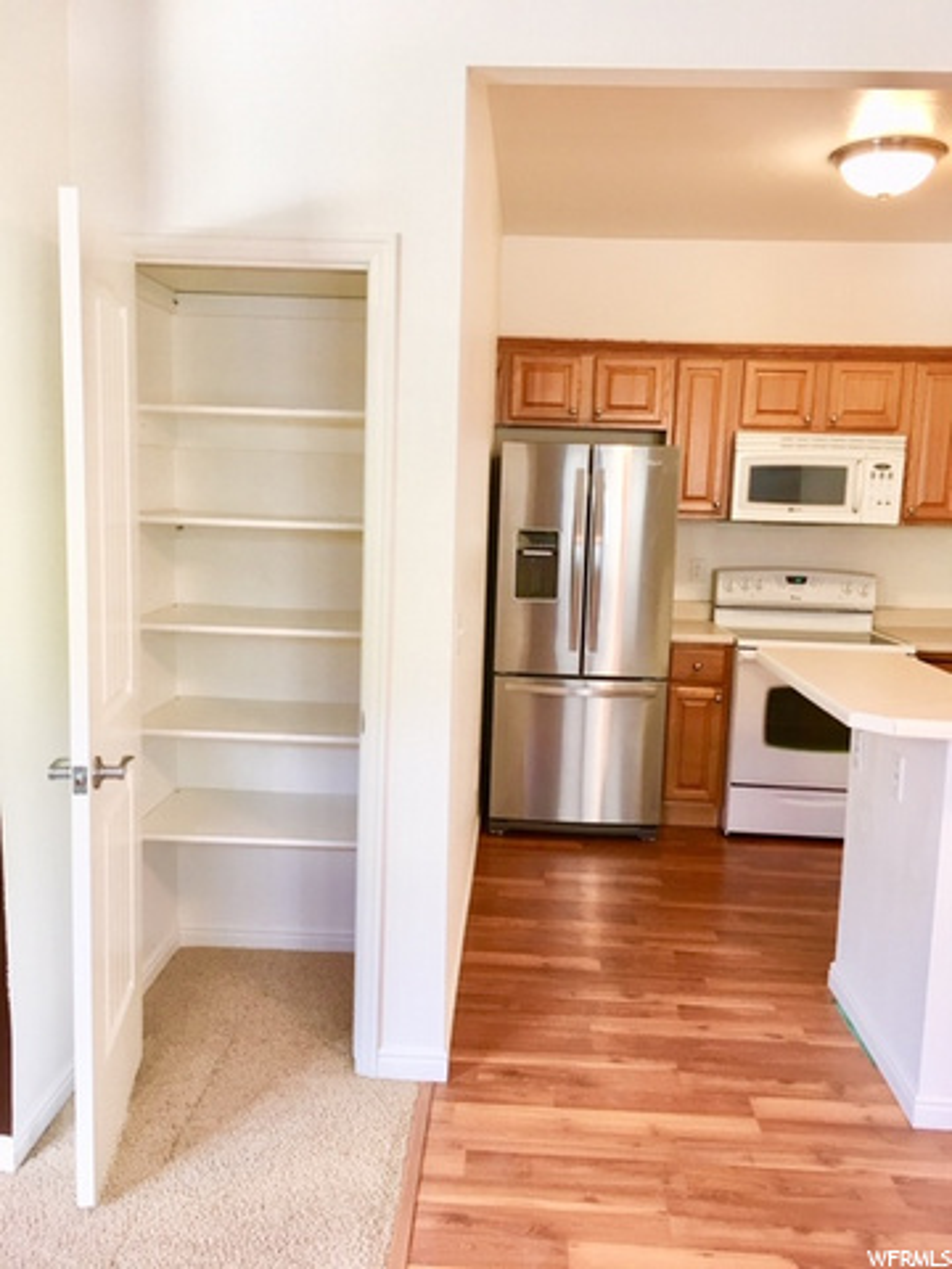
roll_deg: -2.3
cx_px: 476
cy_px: 634
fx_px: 1063
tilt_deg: -8.9
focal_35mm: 29
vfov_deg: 61.7
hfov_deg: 48.2
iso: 80
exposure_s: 1/30
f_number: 2.2
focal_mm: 4.15
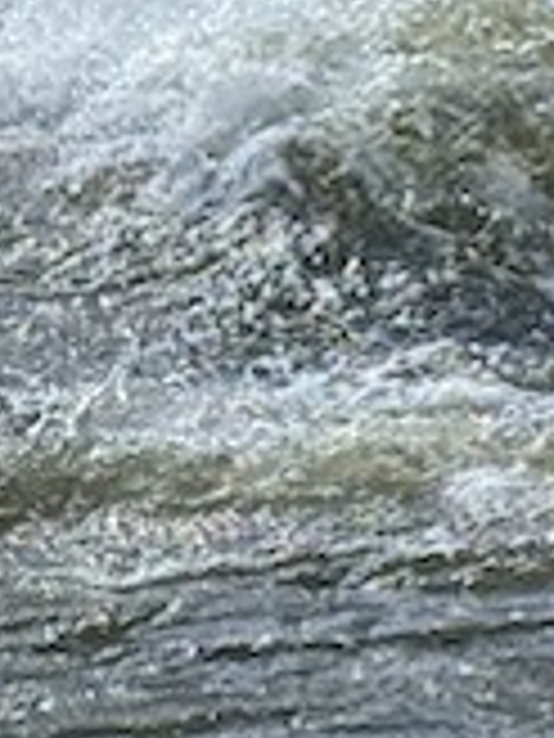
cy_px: -140
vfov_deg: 6.7
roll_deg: +0.1
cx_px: 1207
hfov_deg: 5.0
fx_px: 6231
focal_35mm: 292
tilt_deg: -10.8
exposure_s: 1/1524
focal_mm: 6.76
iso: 64
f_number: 1.78
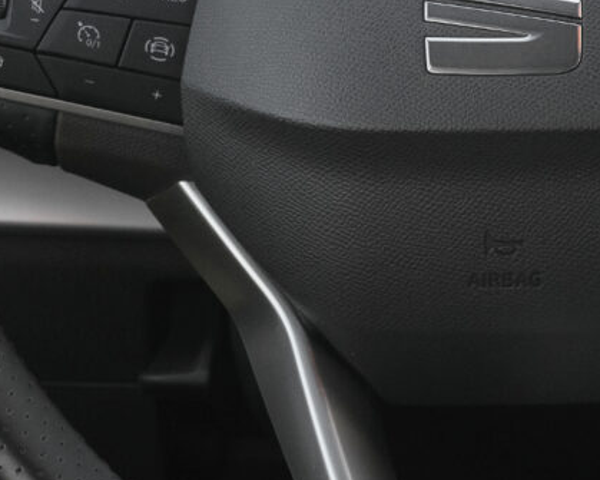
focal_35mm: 156
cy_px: 27
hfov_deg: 12.3
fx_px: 2770
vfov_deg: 9.8
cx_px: 498
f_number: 9
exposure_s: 1/160
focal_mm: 45
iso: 2000
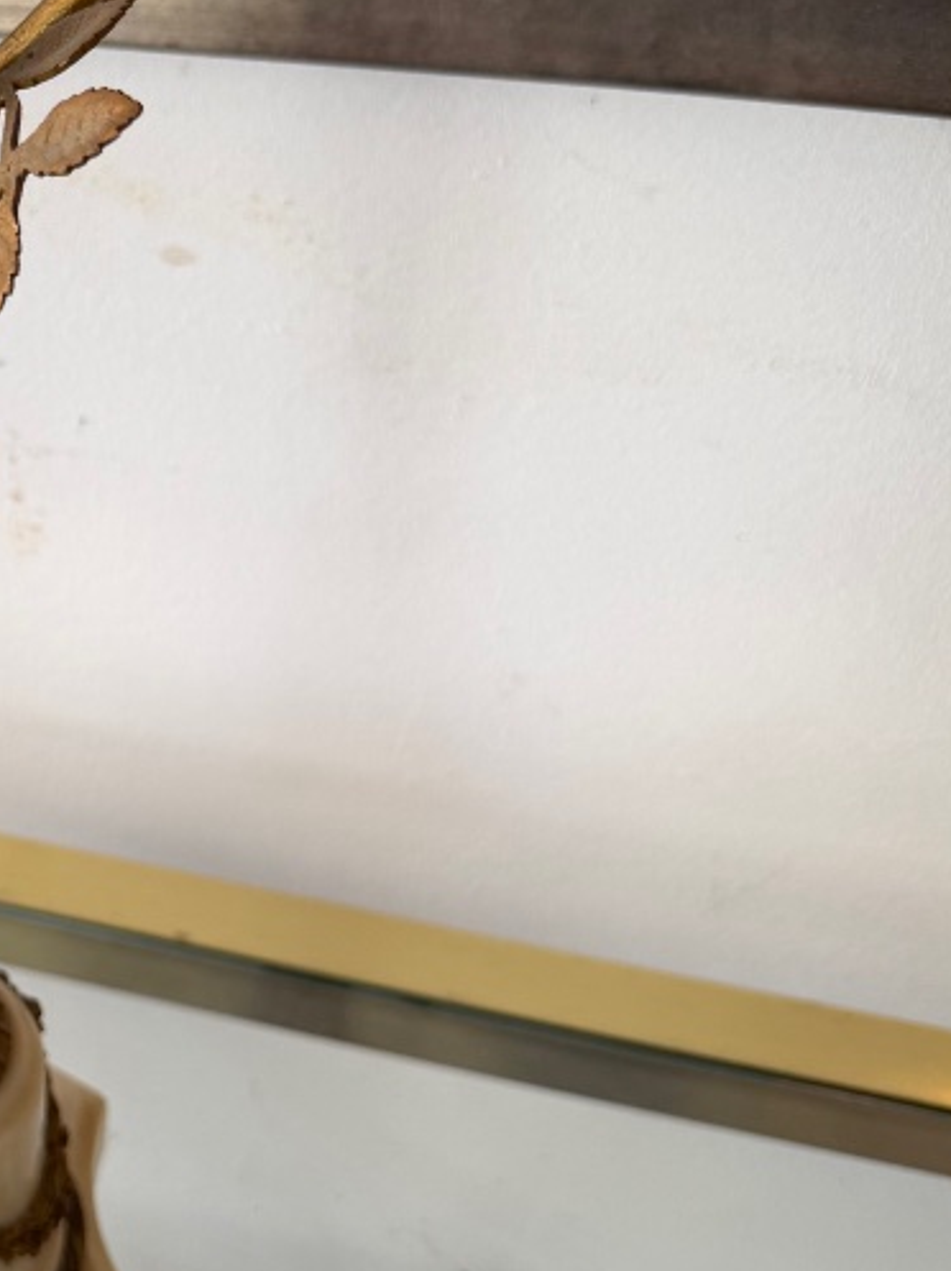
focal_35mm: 58
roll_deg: +2.6
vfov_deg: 33.1
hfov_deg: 23.4
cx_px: -141
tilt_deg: -34.5
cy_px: 501
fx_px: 2127
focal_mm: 6.76
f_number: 1.78
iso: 64
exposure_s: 1/121
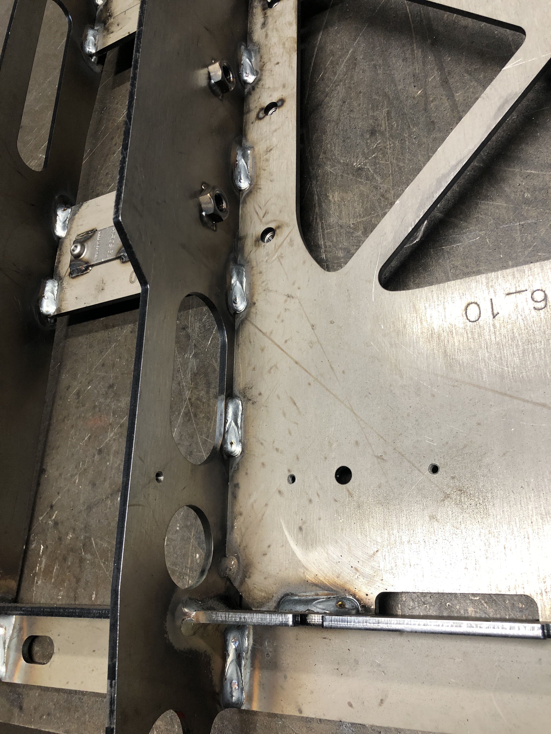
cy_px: 367
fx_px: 594
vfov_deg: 63.4
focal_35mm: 28
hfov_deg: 49.7
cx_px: 276
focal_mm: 4
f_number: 1.8
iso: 40
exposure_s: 1/25
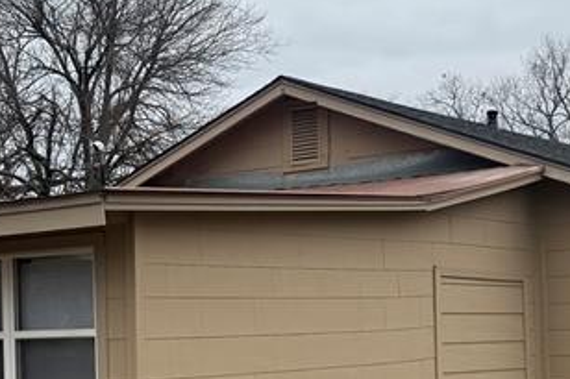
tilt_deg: +1.6
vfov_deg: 16.3
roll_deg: +1.7
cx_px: 268
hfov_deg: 24.5
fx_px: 1313
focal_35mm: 83
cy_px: 312
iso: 80
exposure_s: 1/1901
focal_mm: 6.76
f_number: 1.78
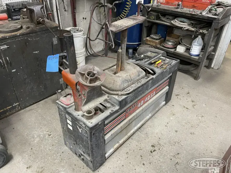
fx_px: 174
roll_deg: -2.6
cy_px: 86
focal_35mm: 26
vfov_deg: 53.1
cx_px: 116
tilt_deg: -33.8
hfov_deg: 67.3
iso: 400
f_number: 1.6
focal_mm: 5.1
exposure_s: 1/40
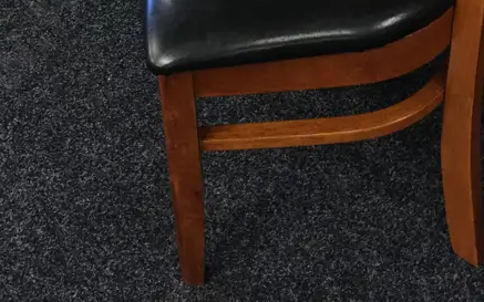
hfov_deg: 28.6
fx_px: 950
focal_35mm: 72
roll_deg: +3.4
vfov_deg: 15.3
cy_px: -262
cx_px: 255
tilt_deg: -30.5
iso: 50
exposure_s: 1/17
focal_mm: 4.15
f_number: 2.2
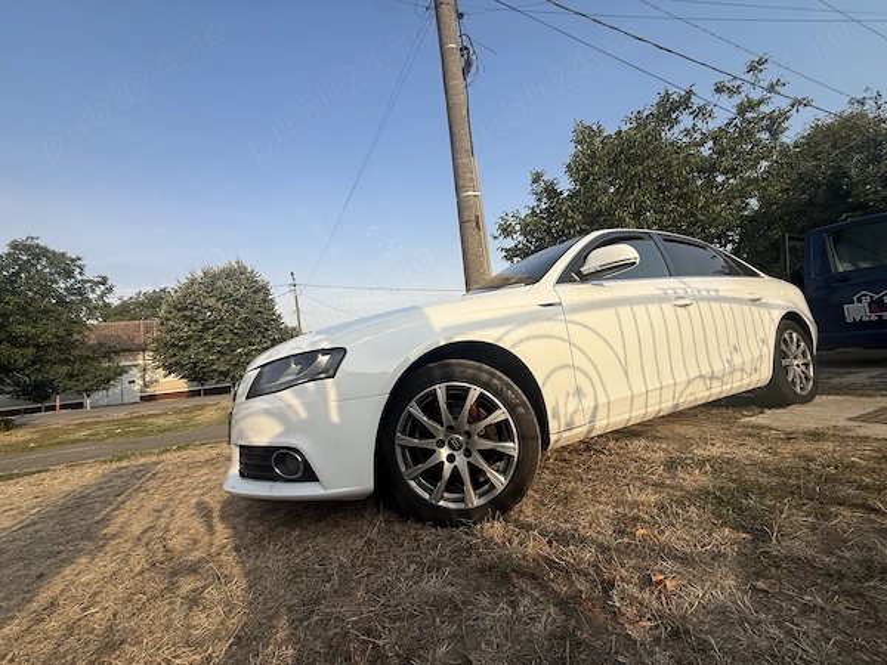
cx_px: 444
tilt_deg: +4.5
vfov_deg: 85.7
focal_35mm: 14
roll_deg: +6.0
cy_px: 332
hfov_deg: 102.1
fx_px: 359
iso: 50
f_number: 2.2
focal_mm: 2.22
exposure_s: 1/1961
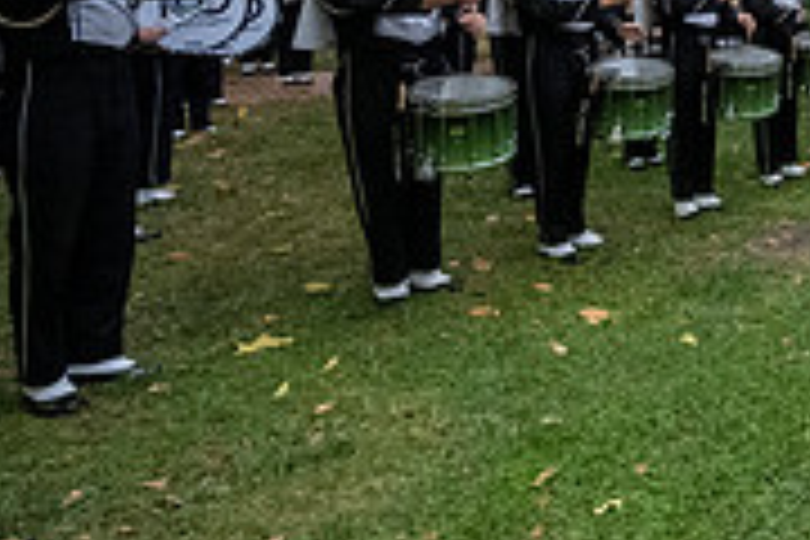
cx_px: 1143
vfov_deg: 27.5
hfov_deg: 30.3
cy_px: -43
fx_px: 1012
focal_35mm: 45
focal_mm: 14
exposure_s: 1/8000
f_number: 4
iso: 6400
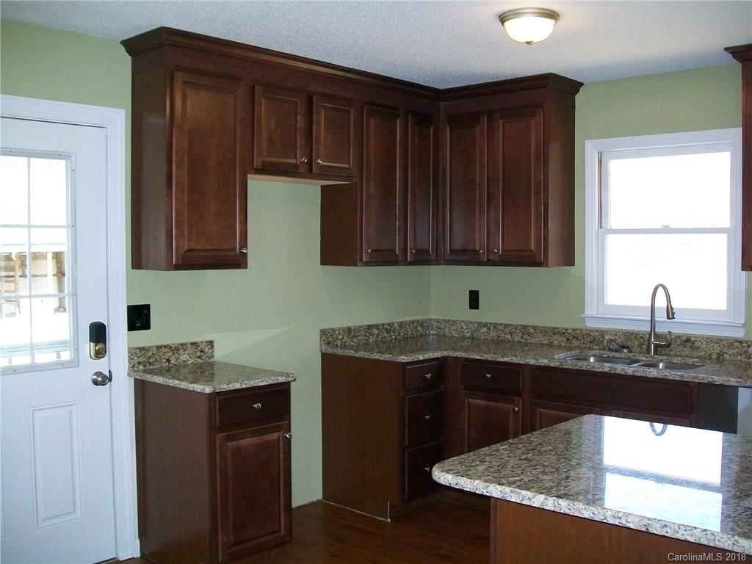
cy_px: 282
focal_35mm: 36
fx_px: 782
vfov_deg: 39.7
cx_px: 376
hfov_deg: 51.4
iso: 160
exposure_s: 1/60
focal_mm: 6
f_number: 2.7
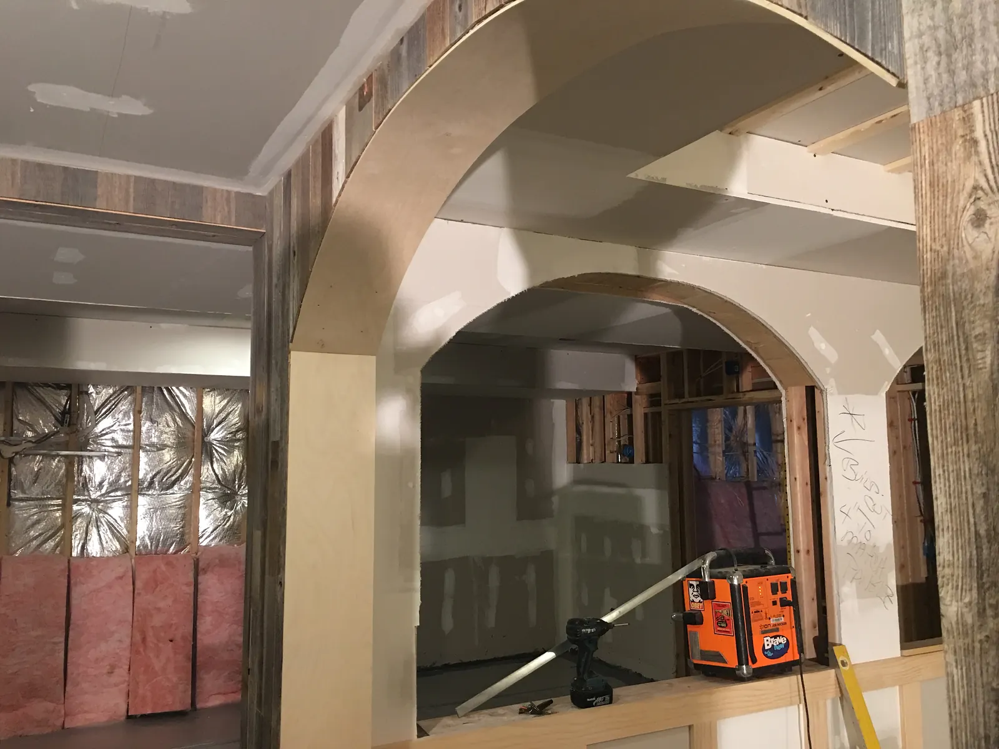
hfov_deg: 61.7
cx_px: 500
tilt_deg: +5.8
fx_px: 837
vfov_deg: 48.2
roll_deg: -0.6
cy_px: 374
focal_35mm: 29
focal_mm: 4.15
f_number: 2.2
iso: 100
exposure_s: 1/15
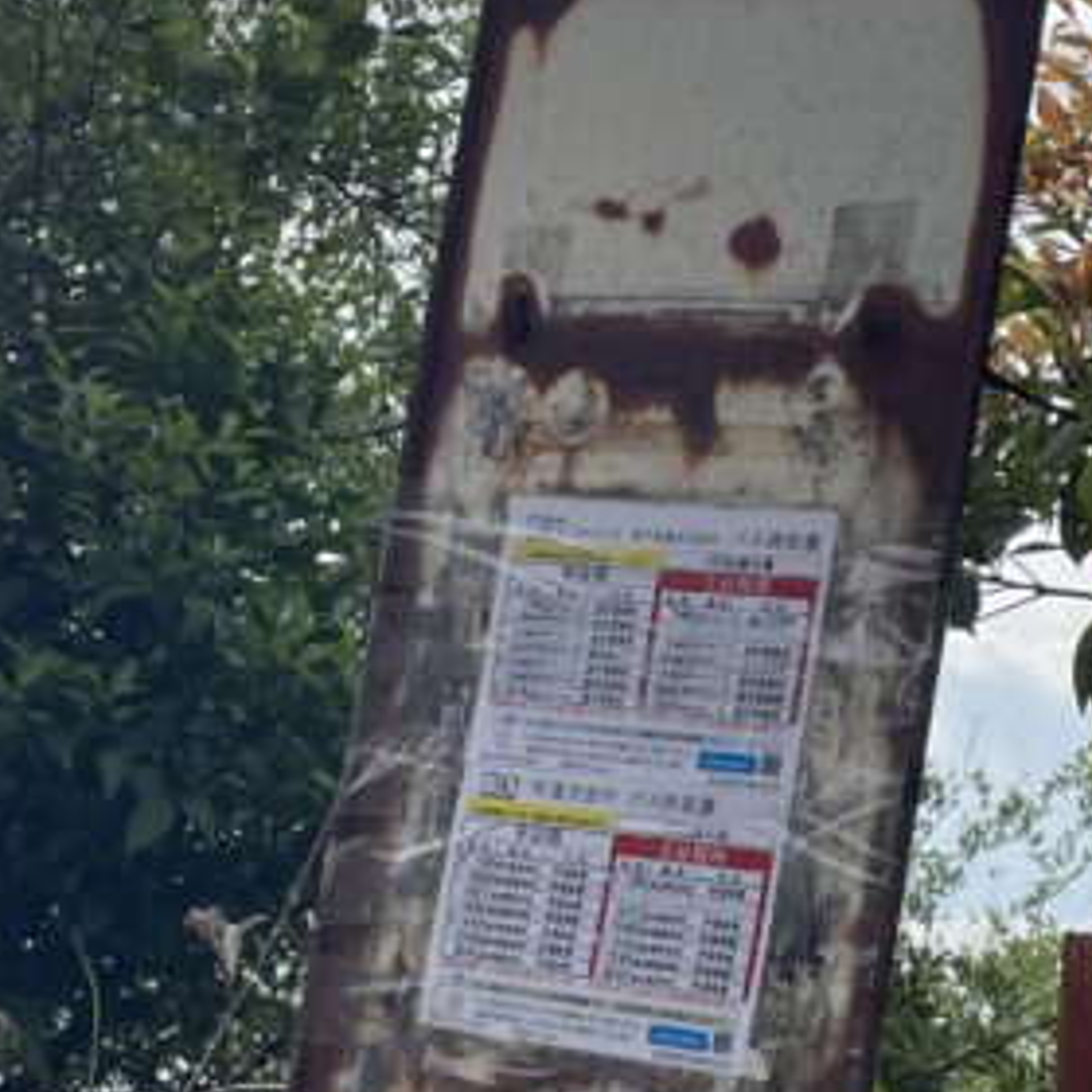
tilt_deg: +7.0
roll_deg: -5.2
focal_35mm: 84
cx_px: 651
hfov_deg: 20.6
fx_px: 2998
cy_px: 581
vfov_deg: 20.6
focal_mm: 4.2
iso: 32
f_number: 1.6
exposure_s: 1/4464
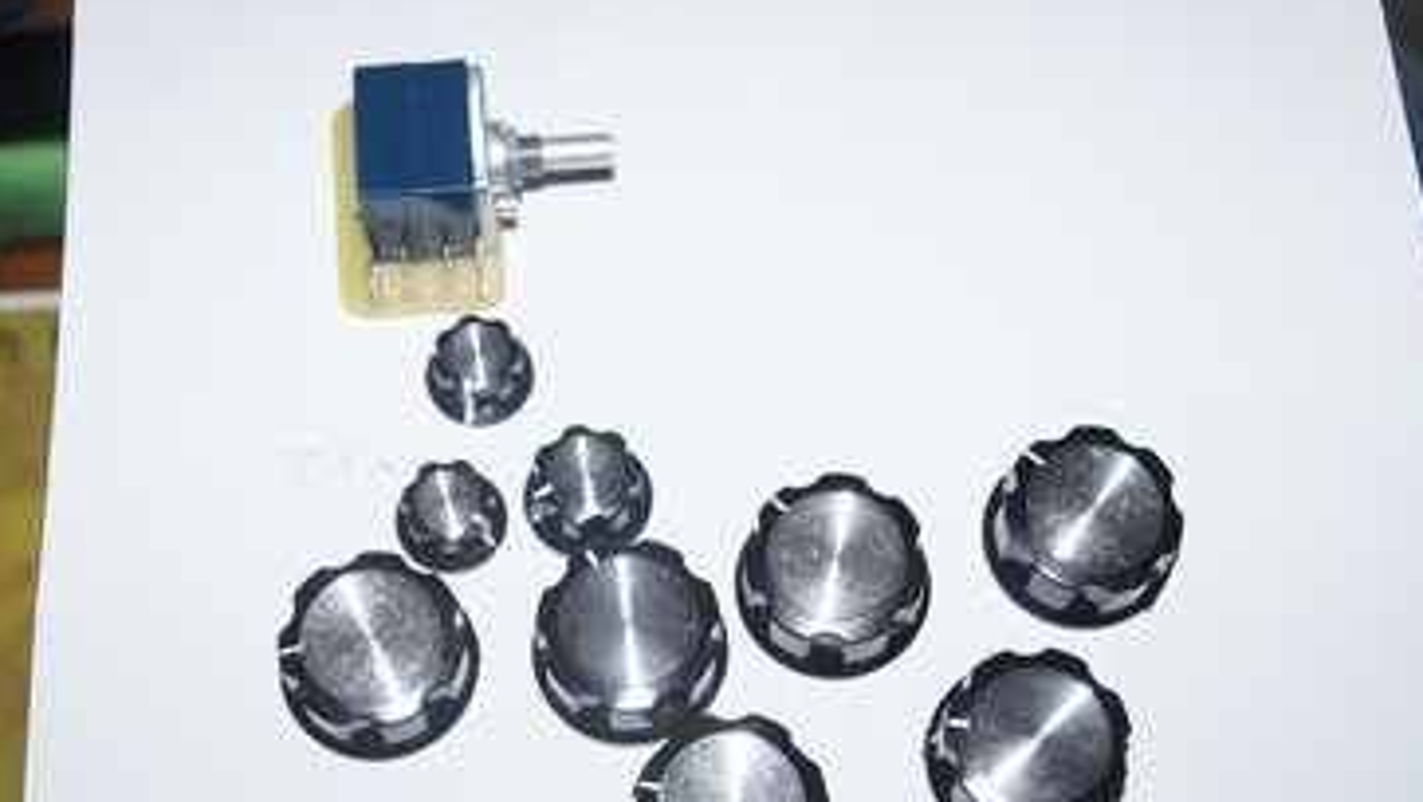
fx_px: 1963
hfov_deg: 39.8
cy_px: 444
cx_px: 684
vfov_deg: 23.1
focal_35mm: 52
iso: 160
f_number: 4.5
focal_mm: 30
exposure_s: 1/60
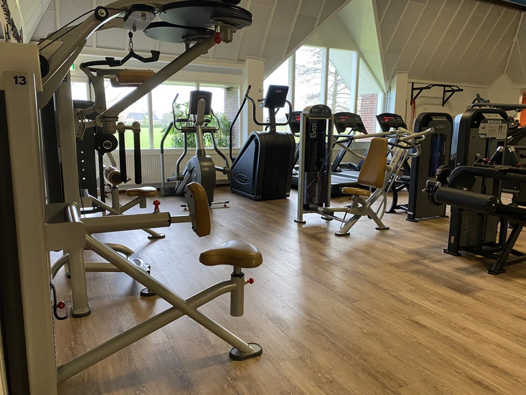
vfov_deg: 53.1
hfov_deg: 67.3
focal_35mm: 26
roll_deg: -0.5
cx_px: 263
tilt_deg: -9.0
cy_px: 198
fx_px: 395
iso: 200
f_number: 1.8
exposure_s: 1/50
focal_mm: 4.25
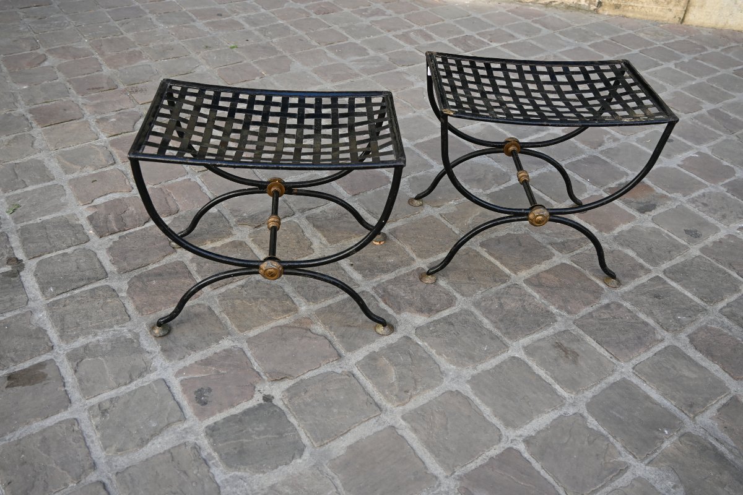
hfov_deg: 57.2
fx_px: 681
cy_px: 248
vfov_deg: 40.0
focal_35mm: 33
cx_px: 372
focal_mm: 22
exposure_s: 1/250
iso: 250
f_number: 4
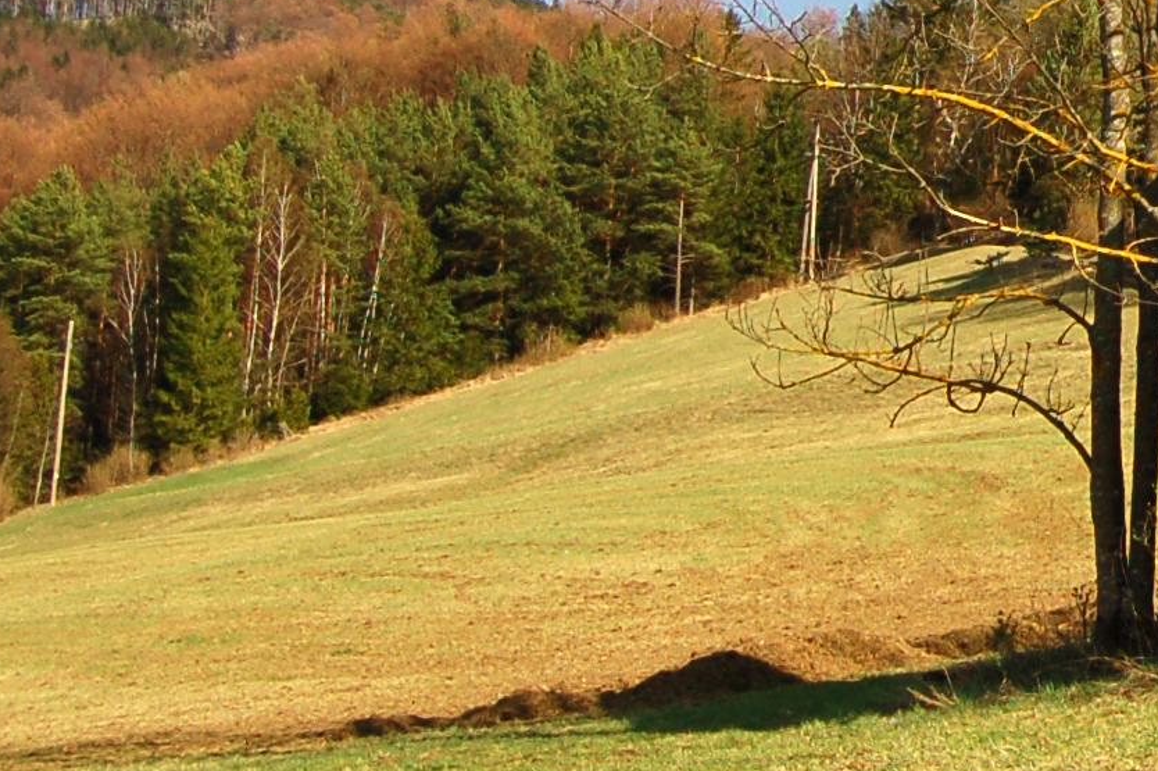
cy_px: -318
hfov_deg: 15.4
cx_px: 1898
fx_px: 3825
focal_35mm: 119
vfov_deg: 11.1
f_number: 7.1
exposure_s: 1/200
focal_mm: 22
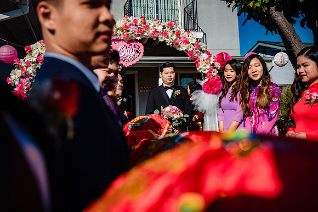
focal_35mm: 36
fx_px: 318
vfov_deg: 36.9
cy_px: 106
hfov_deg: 53.1
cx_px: 159
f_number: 3.5
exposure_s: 1/1600
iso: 100
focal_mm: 36
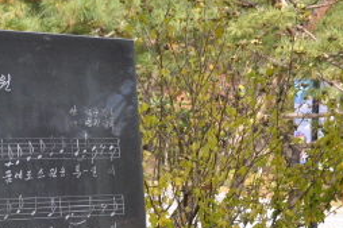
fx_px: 1259
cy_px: 219
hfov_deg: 15.0
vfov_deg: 10.3
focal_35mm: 132
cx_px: -73
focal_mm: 35
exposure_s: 1/200
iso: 400
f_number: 7.1
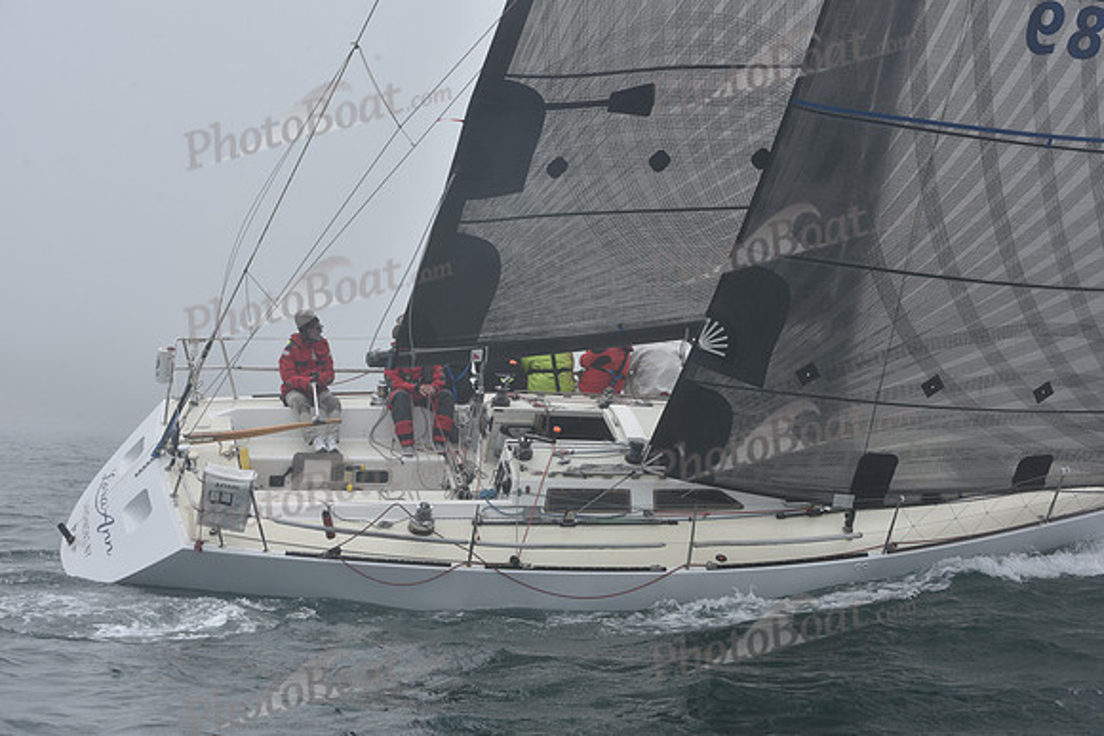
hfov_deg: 28.8
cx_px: 552
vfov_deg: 19.5
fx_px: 2147
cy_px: 368
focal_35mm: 70
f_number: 10
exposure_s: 1/800
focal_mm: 70
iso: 250
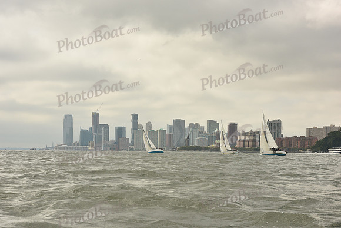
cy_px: 114
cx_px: 170
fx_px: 739
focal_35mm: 78
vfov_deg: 17.5
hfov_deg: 26.0
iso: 320
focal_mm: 78
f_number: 9
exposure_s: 1/1250
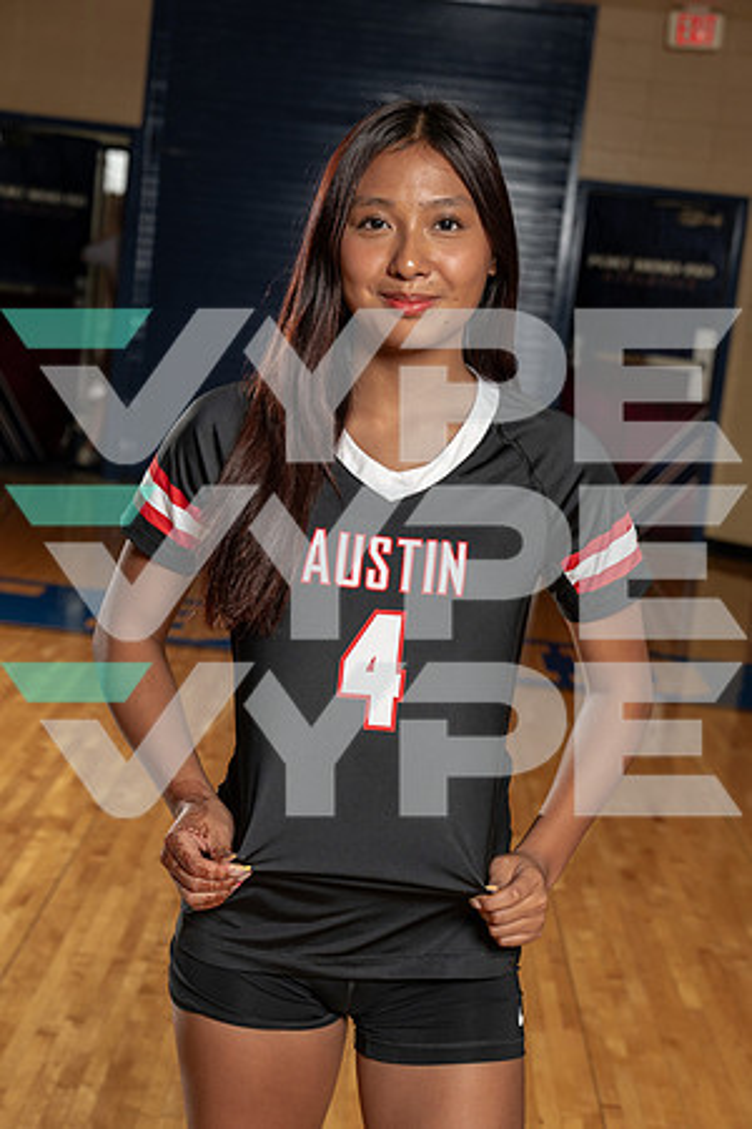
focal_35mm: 59
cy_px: 564
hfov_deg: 23.0
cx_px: 376
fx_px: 1849
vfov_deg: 33.9
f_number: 5.6
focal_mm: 59
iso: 500
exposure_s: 1/250
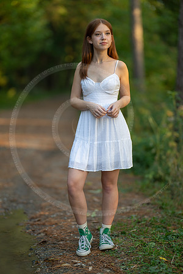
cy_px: 137
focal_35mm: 85
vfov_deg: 23.9
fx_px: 648
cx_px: 92
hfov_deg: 16.1
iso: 160
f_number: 1.2
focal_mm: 85
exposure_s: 1/500
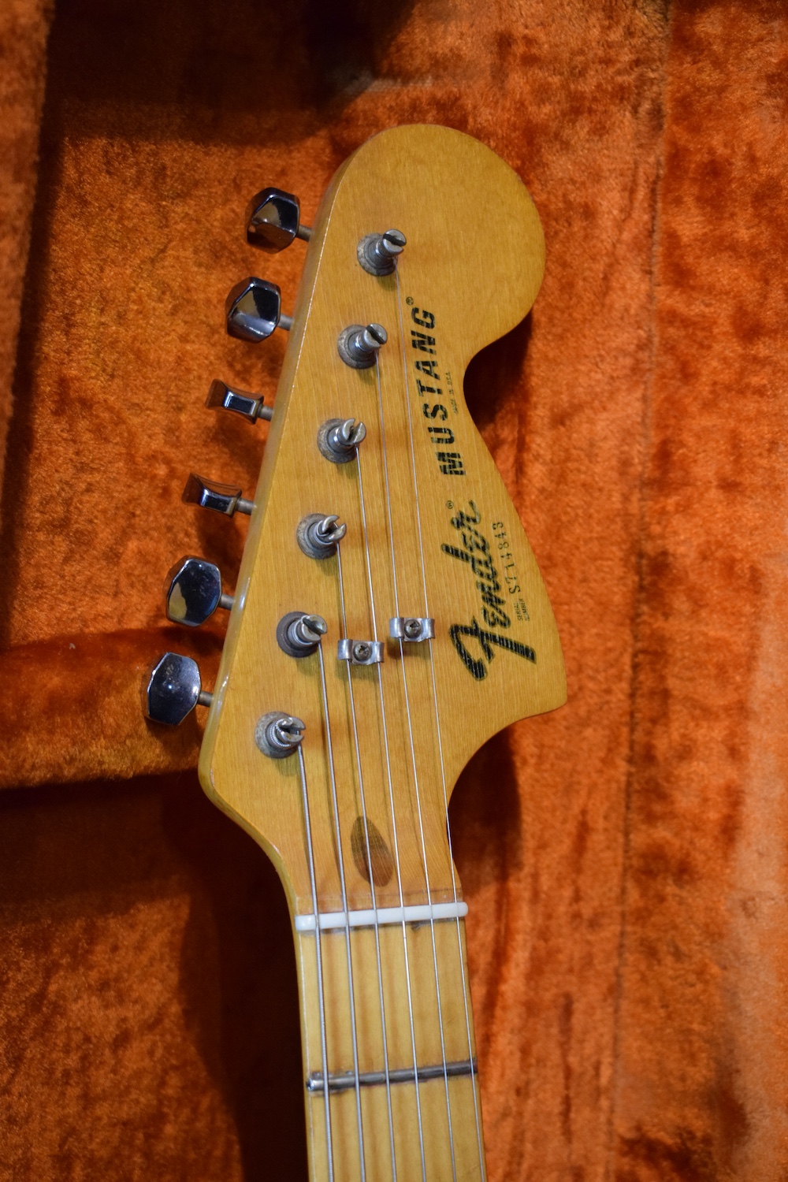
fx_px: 1970
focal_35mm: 60
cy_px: 591
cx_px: 394
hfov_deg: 22.6
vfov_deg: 33.4
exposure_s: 1/60
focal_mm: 40
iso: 2800
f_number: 4.8
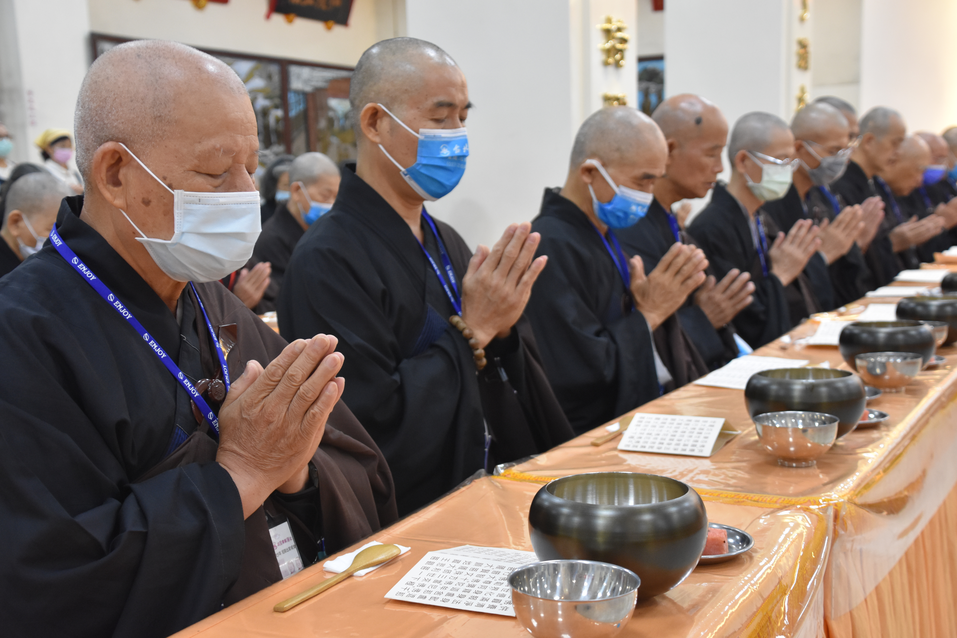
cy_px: 319
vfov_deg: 28.1
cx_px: 478
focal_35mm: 48
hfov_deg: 41.1
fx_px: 1276
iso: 1600
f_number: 4.5
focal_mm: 32
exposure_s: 1/80
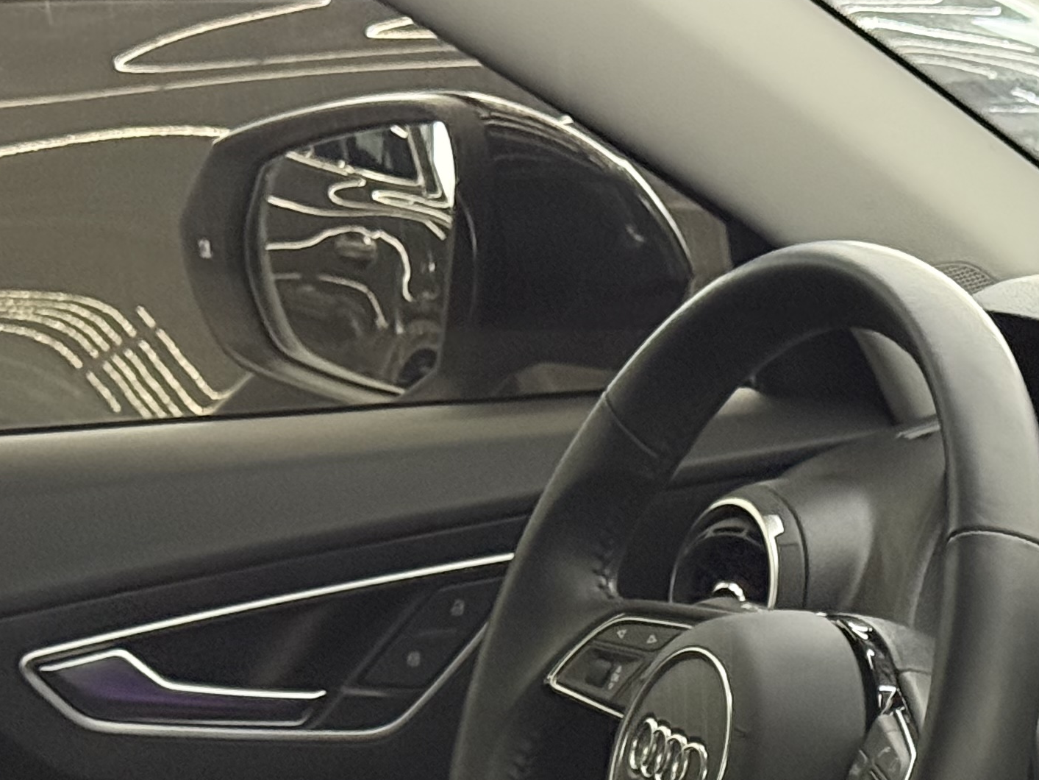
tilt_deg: -18.6
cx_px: 1166
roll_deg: +3.4
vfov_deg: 10.5
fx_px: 4112
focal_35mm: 137
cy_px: 1068
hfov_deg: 14.1
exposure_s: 1/25
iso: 640
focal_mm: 6.76
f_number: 1.78
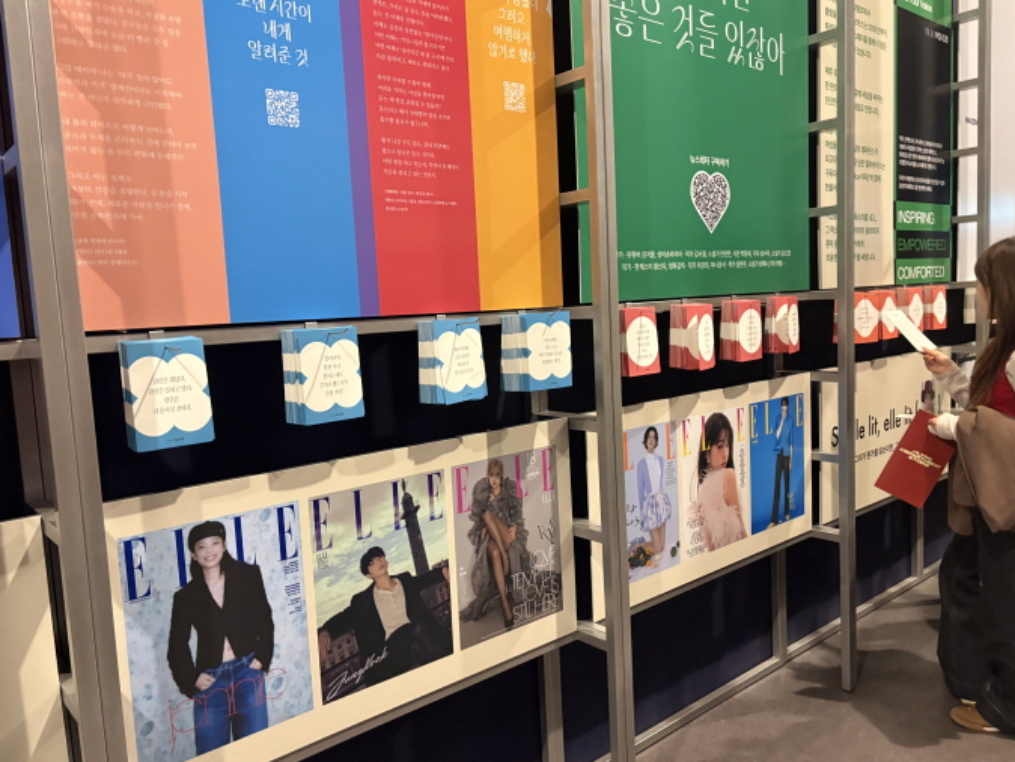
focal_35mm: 27
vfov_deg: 51.4
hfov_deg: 65.3
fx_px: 792
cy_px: 386
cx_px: 497
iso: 500
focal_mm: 5.96
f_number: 1.6
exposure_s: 1/60
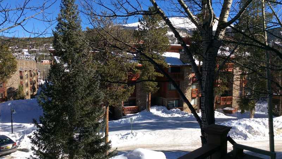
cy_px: 86
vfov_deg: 33.7
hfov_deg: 56.6
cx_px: 141
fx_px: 262
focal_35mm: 35
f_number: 2.4
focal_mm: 3.3
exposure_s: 1/1634
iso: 32
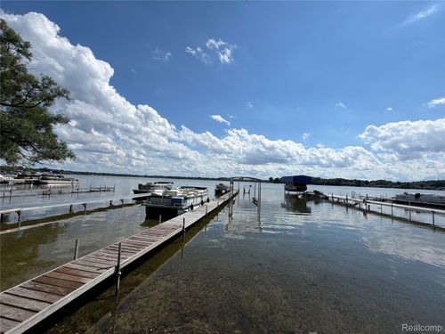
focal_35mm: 14
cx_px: 222
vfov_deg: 85.7
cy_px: 167
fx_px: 180
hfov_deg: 102.1
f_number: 2.2
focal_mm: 2.22
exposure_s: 1/1795
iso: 20
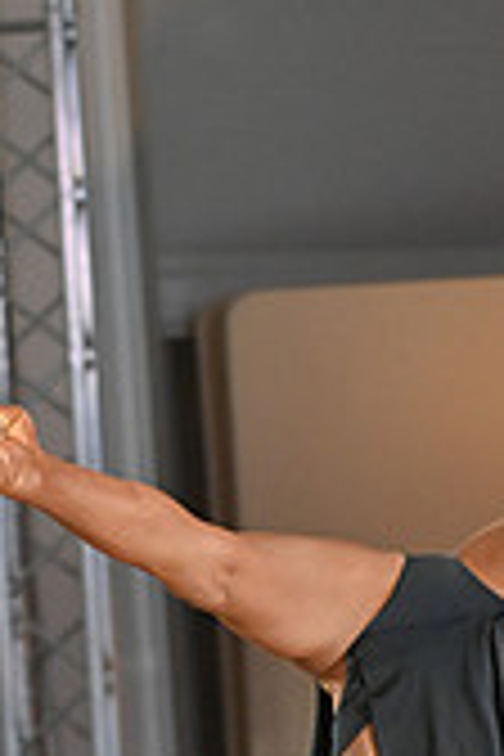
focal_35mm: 465
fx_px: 9764
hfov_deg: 3.0
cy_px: 1040
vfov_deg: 4.4
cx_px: 173
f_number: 4
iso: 2000
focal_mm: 135
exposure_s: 1/250
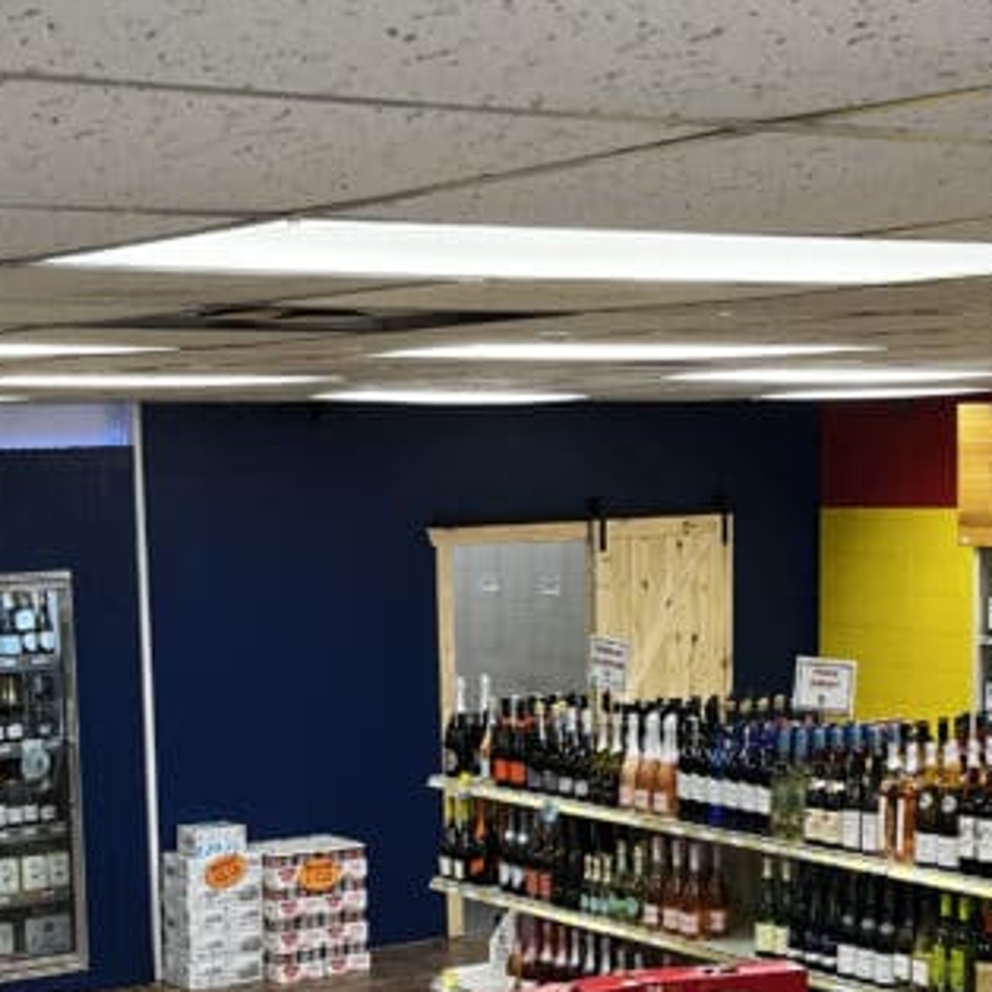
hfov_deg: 23.1
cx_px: 483
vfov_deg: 22.8
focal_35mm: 75
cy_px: 749
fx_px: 2432
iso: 80
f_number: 1.6
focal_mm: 5.1
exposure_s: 1/60
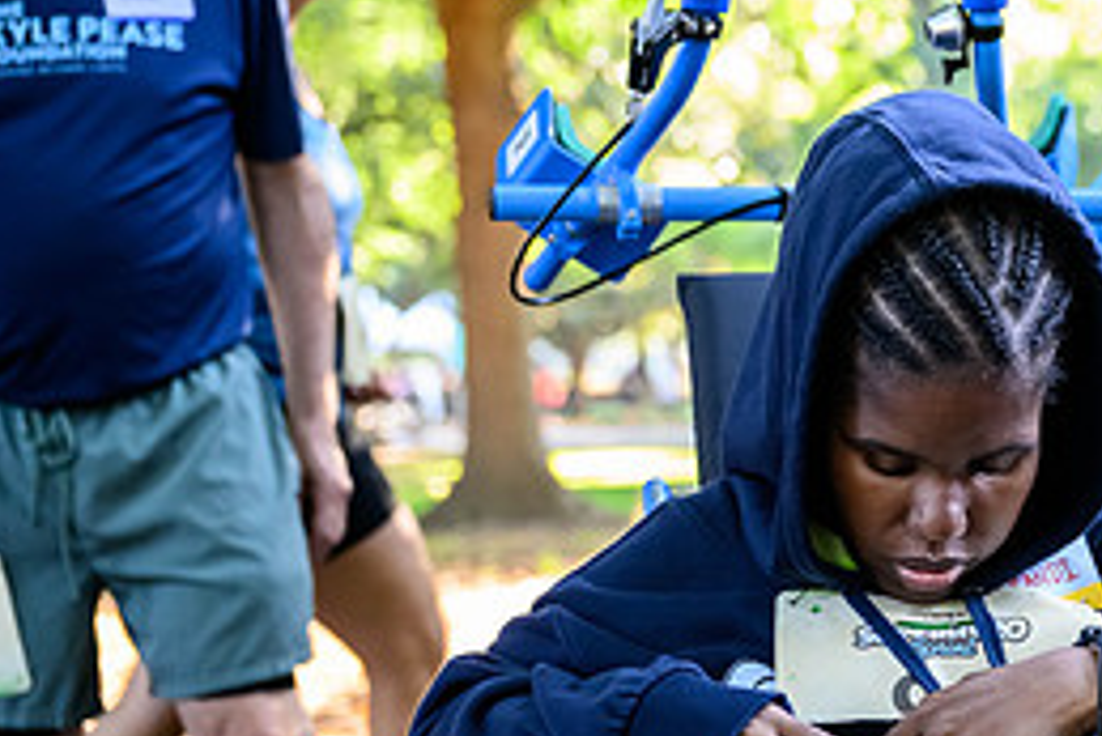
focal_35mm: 83
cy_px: 534
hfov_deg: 23.5
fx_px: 2542
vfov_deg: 16.4
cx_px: 1081
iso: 2200
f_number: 2.8
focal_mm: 37
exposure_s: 1/400
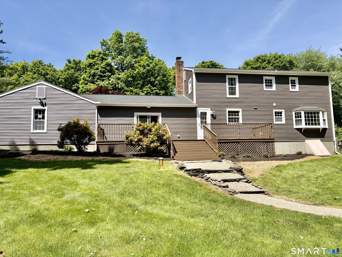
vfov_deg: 53.1
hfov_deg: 67.3
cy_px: 128
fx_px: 257
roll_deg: +1.5
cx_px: 171
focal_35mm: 26
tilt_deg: +6.7
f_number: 1.6
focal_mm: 5.96
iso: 50
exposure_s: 1/2283
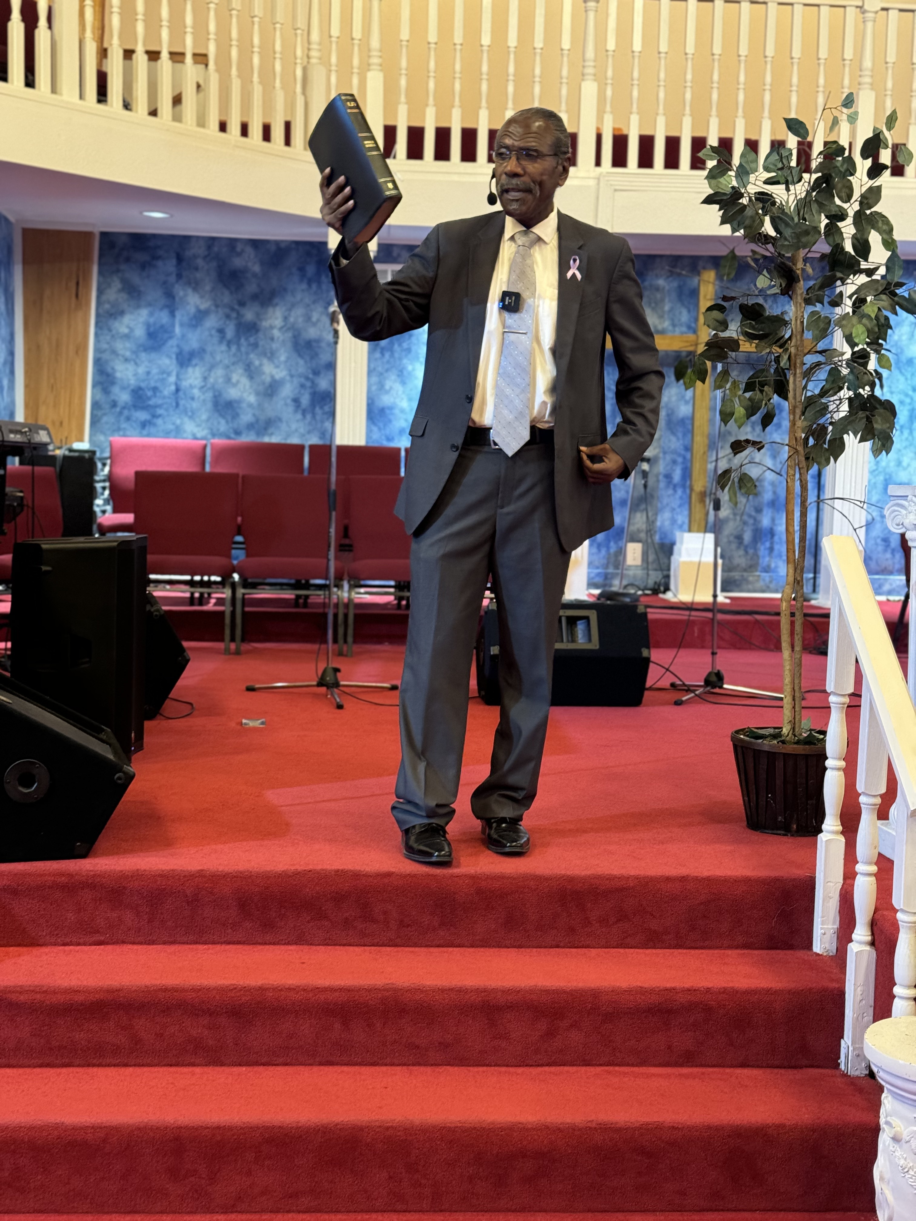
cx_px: 458
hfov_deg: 30.3
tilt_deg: -4.6
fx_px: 1694
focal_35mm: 48
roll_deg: +0.2
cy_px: 610
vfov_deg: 39.7
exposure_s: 1/30
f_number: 1.78
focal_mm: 6.76
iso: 400
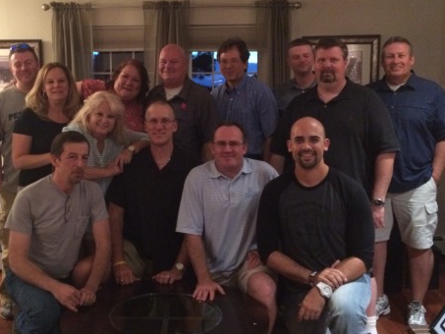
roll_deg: +0.5
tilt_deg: -6.9
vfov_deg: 35.1
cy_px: 150
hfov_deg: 45.6
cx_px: 191
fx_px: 527
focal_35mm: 41
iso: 500
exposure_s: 1/15
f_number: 2.2
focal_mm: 4.15
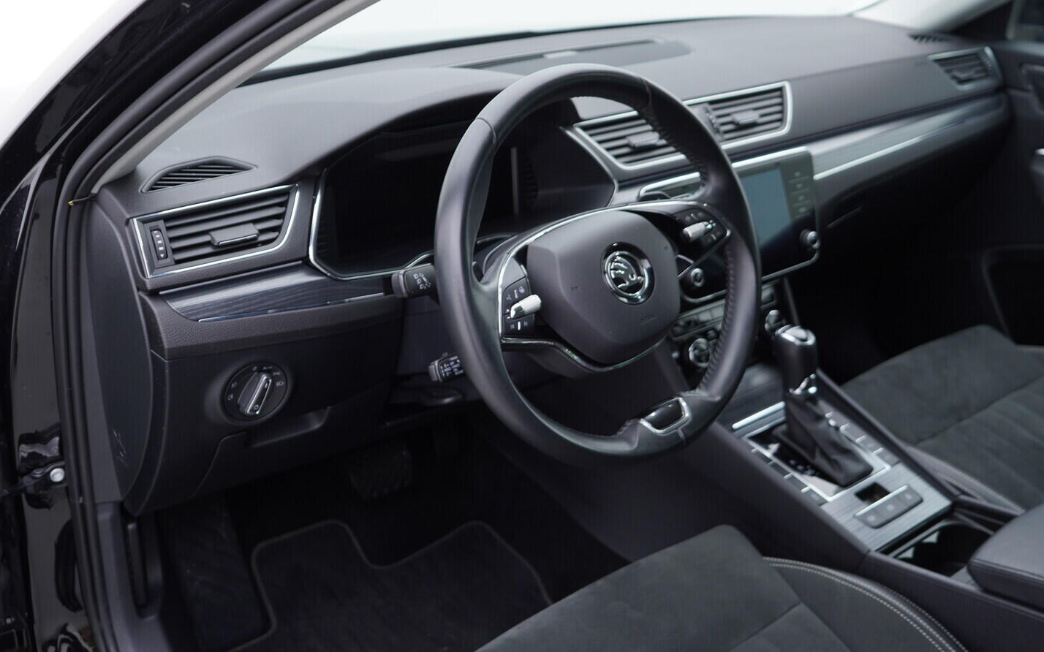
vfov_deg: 34.4
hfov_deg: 52.8
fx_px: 1053
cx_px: 523
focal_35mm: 37
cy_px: 311
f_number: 2.8
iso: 125
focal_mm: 24
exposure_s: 1/40
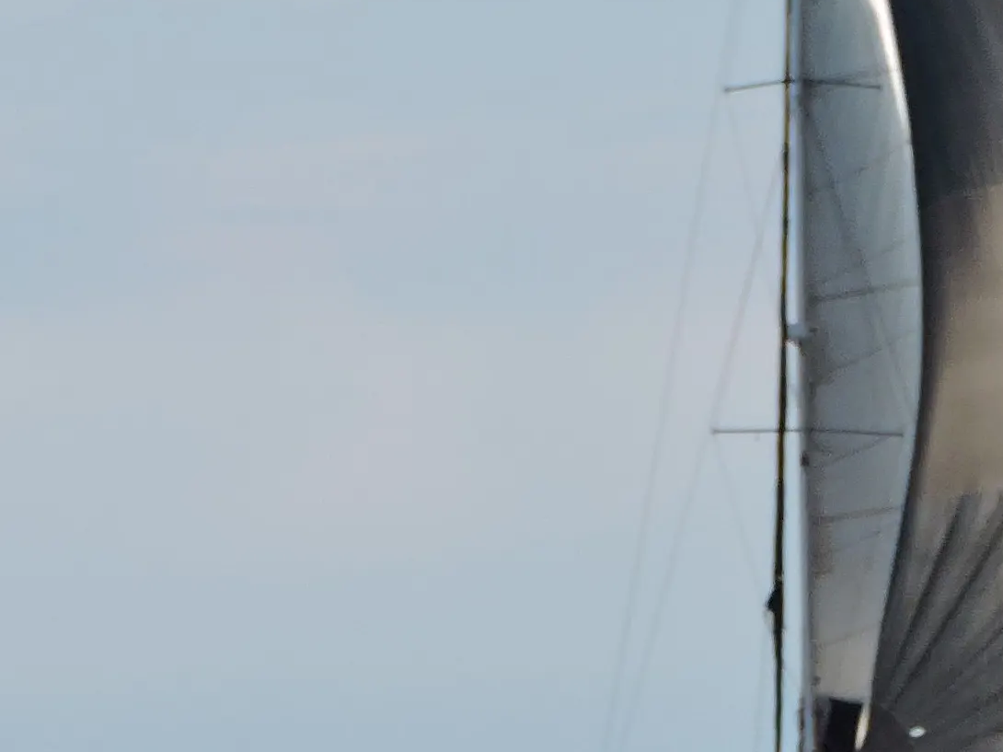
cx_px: 1620
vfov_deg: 1.0
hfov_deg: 1.3
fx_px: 42874
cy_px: 193
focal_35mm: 1480
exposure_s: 1/500
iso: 100
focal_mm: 62.4
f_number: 4.8
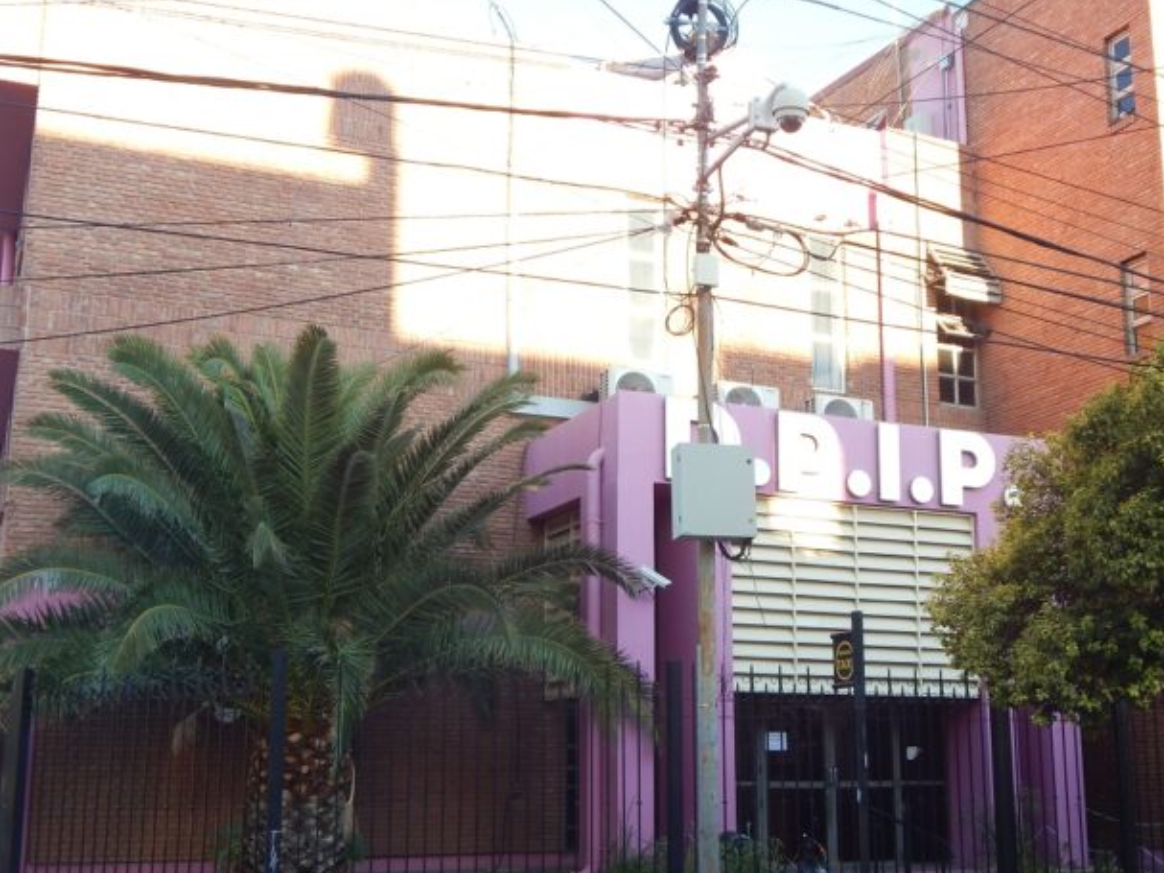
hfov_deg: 43.8
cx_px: 660
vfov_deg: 33.5
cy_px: 516
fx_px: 1446
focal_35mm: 43
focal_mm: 6.1
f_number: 3.3
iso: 125
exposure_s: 1/125
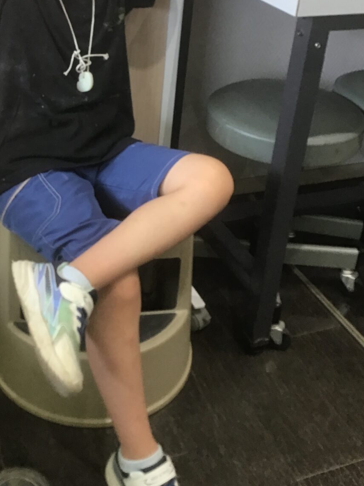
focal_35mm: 49
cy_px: 135
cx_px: 117
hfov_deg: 29.4
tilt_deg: -27.2
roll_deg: -3.6
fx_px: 687
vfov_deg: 38.1
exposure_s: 1/30
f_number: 2.4
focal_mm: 3.3
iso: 64
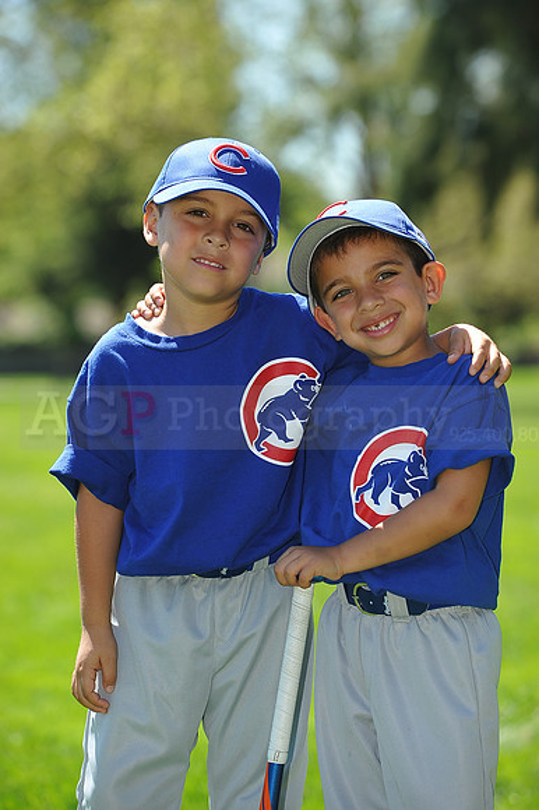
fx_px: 3485
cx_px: 270
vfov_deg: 13.3
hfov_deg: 8.8
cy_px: 405
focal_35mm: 155
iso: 200
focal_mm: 155
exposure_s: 1/400
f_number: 5.6
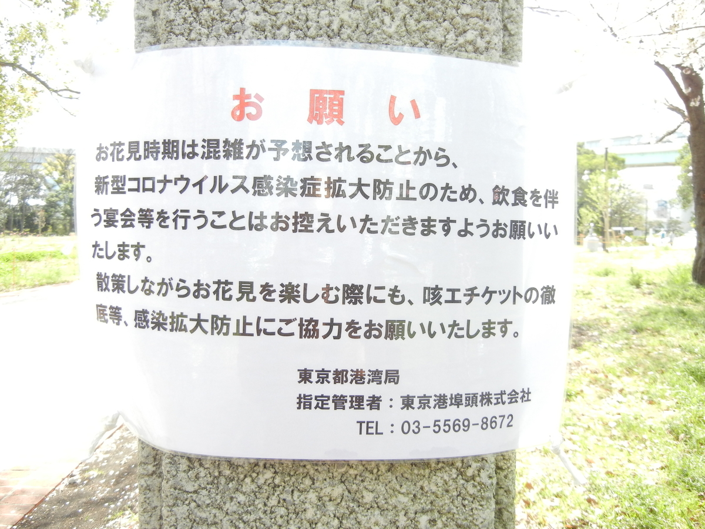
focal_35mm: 30
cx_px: 352
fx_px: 611
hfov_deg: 60.0
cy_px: 264
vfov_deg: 46.8
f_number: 3.5
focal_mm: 5.4
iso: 160
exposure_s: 1/182
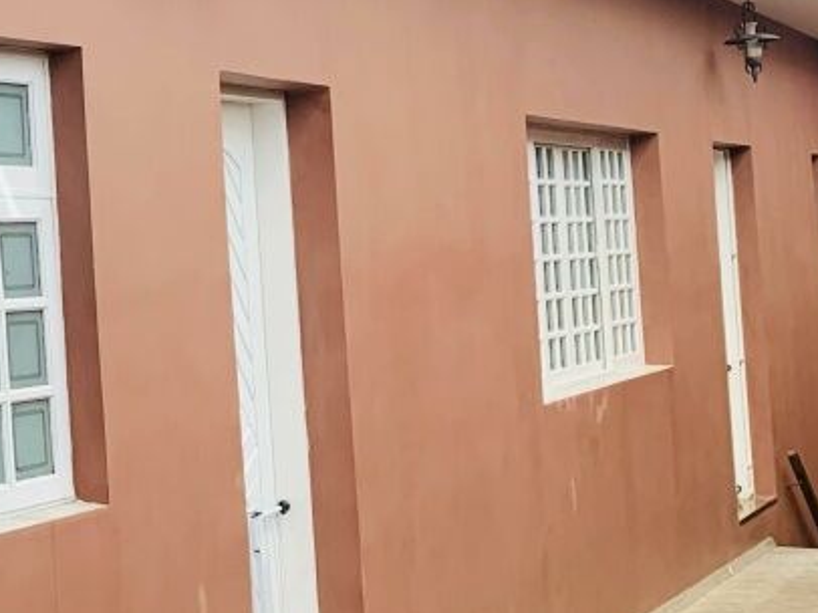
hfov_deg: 21.7
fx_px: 1937
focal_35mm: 82
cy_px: 155
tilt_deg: +2.2
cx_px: -226
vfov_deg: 17.9
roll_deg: +3.2
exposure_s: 1/122
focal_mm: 4.25
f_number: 1.8
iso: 40
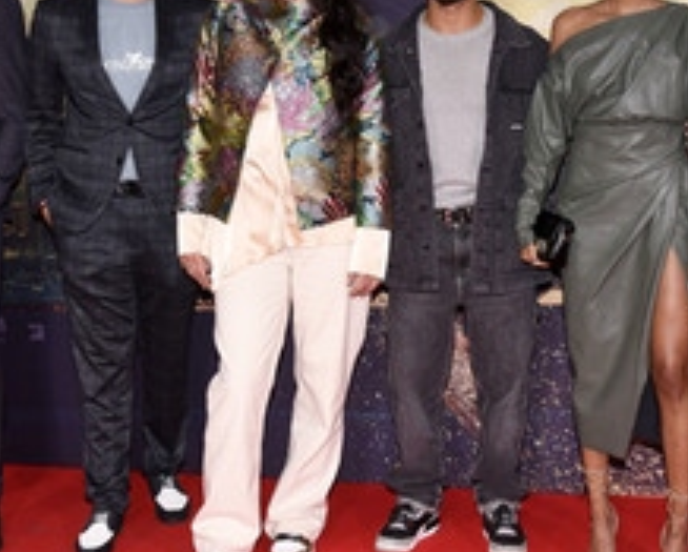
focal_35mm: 62
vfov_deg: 24.6
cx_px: 311
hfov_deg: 30.4
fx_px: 1264
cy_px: 237
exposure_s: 1/125
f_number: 6.3
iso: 1000
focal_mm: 32
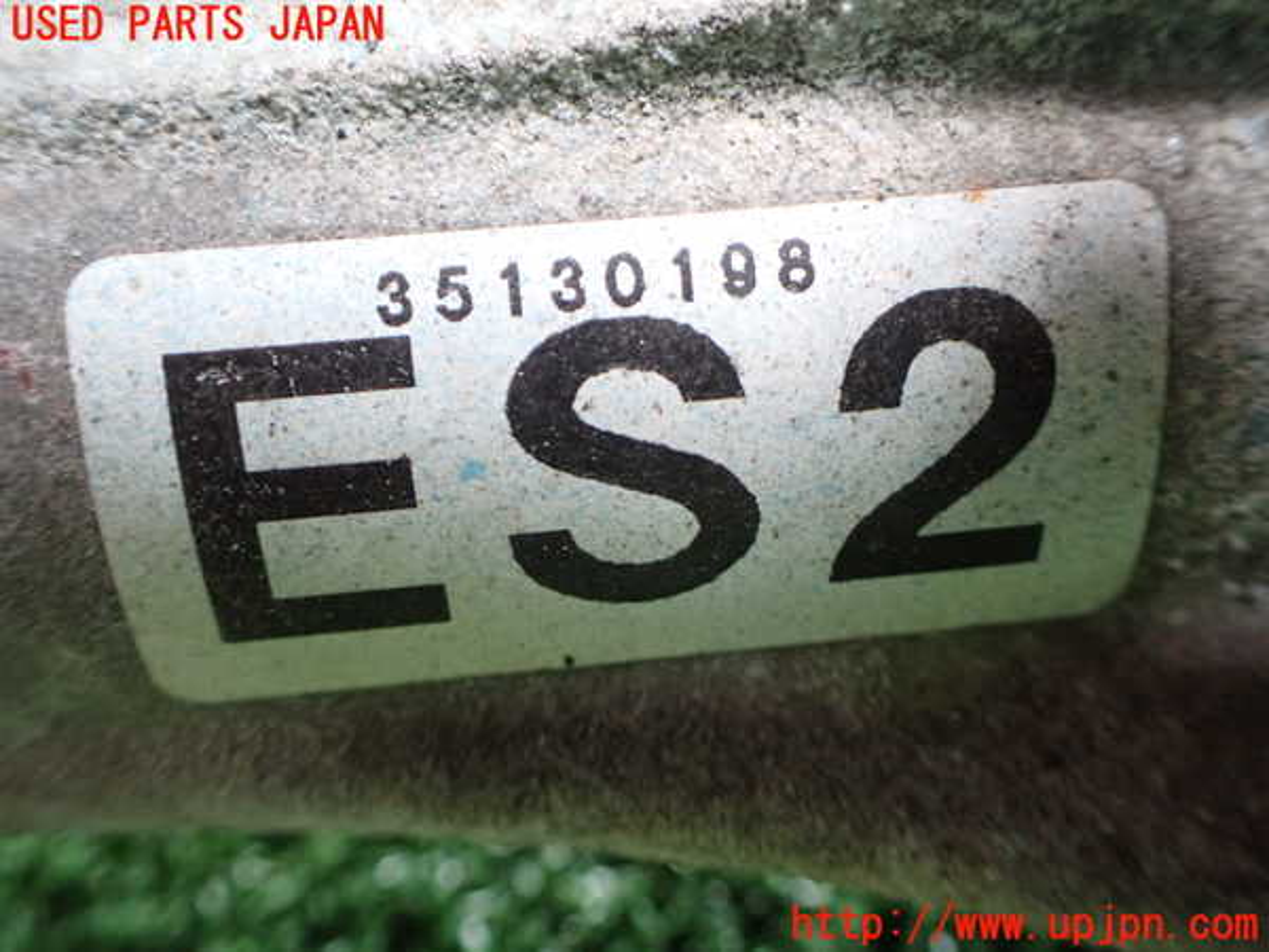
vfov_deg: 46.8
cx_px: 634
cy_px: 476
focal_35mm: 30
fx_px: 1100
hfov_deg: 60.0
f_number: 2.3
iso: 800
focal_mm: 5.4
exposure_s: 1/40
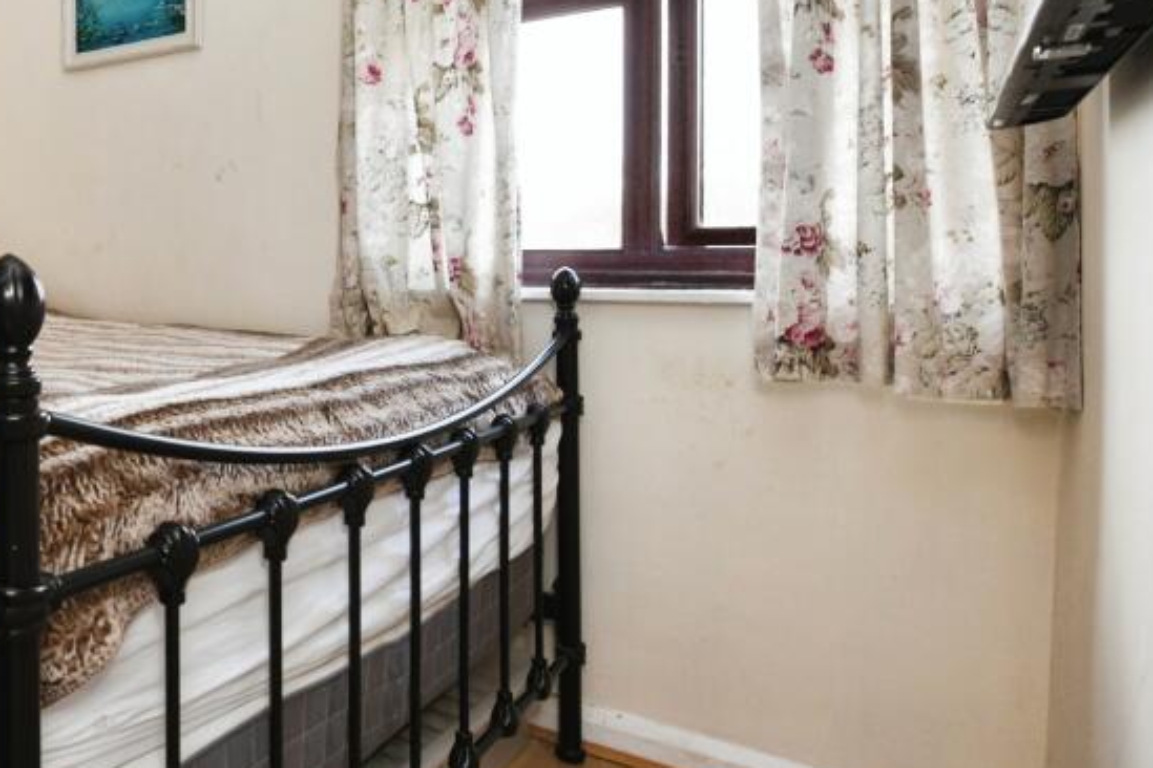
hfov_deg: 57.4
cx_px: 141
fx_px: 897
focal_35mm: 28
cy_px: 301
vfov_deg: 46.1
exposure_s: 1/60
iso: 800
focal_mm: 15
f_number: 8
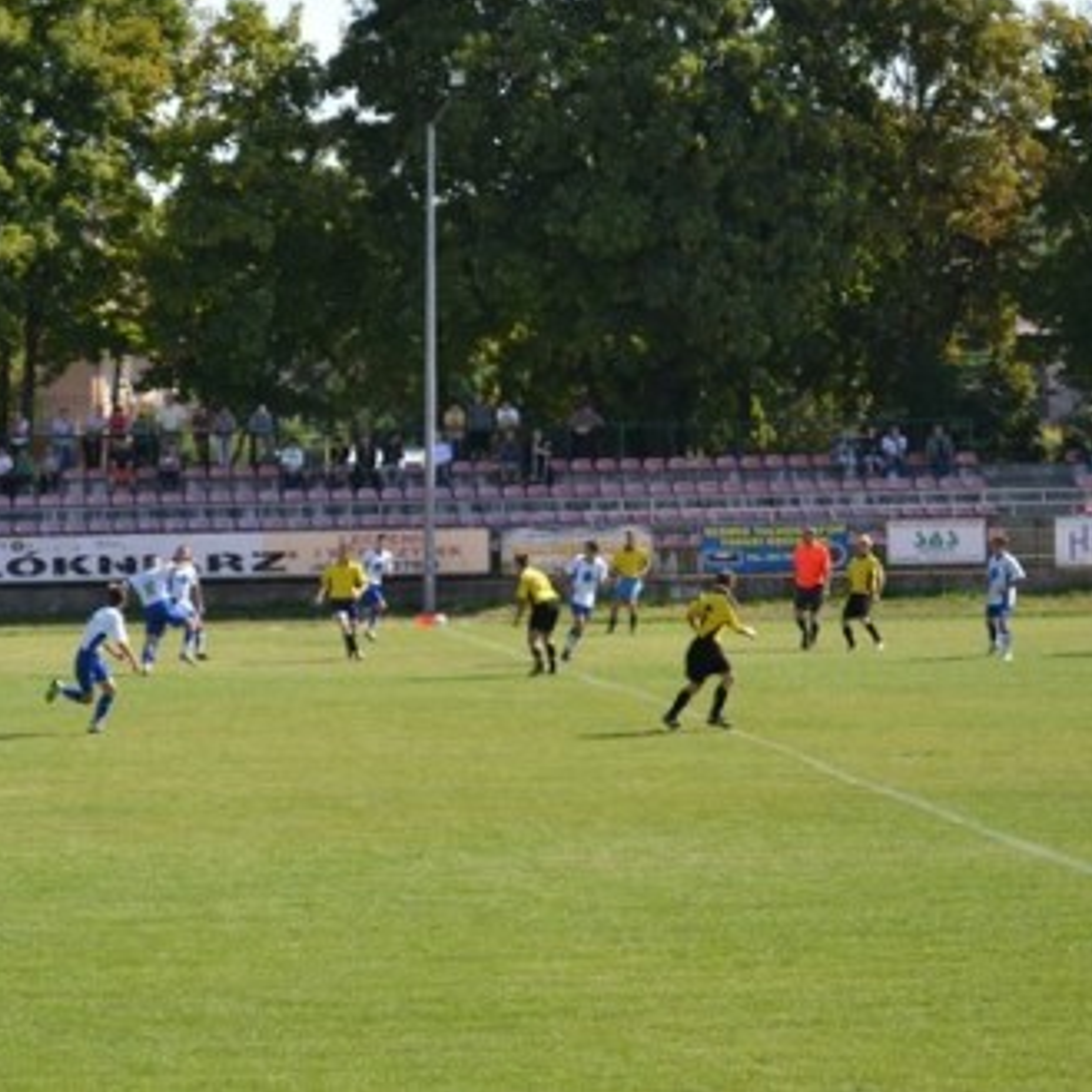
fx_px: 3806
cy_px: 546
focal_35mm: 107
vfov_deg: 16.3
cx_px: 491
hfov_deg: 16.3
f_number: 5.6
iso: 400
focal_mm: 55
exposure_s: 1/800
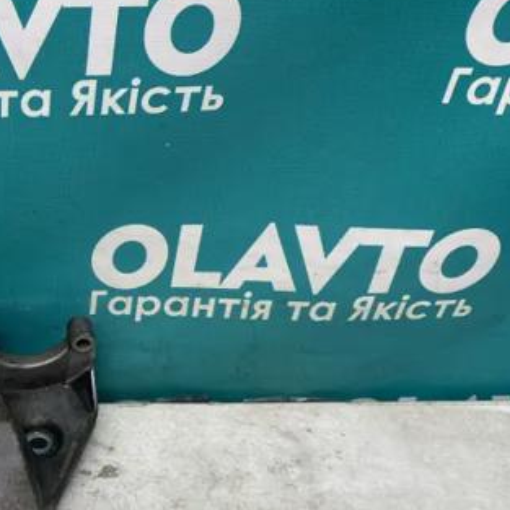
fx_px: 783
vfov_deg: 35.7
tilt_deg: -40.9
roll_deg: +0.6
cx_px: -7
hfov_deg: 32.9
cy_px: 341
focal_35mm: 47
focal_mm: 4.25
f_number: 1.8
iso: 100
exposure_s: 1/100
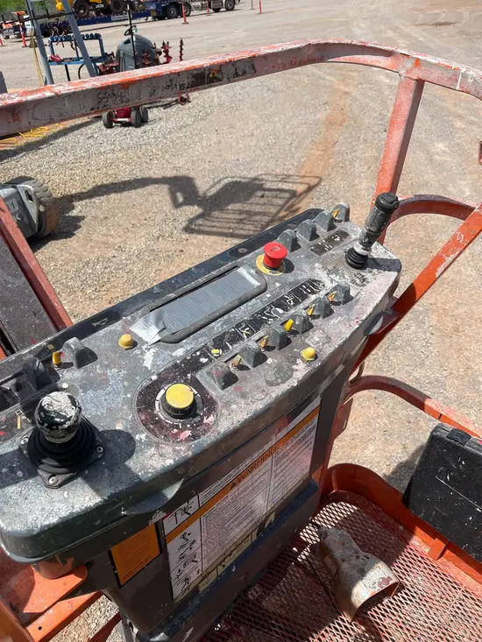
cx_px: 241
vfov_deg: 67.3
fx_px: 483
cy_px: 321
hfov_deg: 53.1
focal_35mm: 26
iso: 50
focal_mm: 5.1
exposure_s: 1/3876
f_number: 1.6
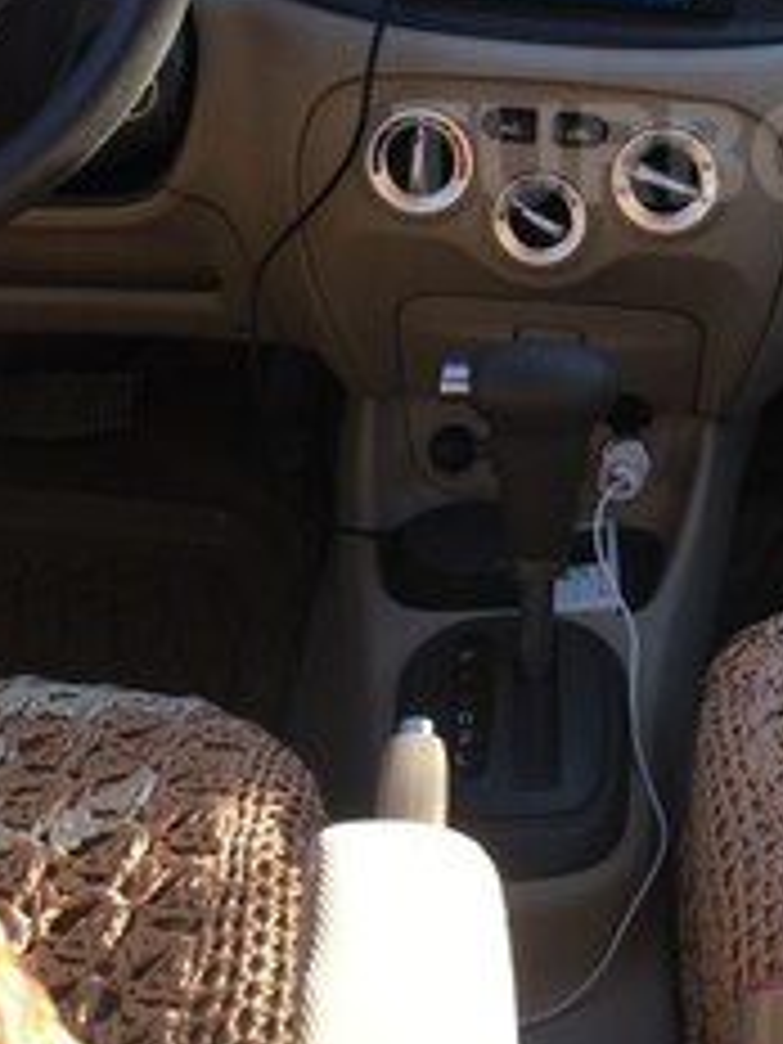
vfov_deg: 30.2
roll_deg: -4.9
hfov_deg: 22.9
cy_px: 153
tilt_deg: -18.5
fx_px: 1870
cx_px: 738
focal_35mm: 62
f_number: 2.2
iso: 25
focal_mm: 4.15
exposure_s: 1/158
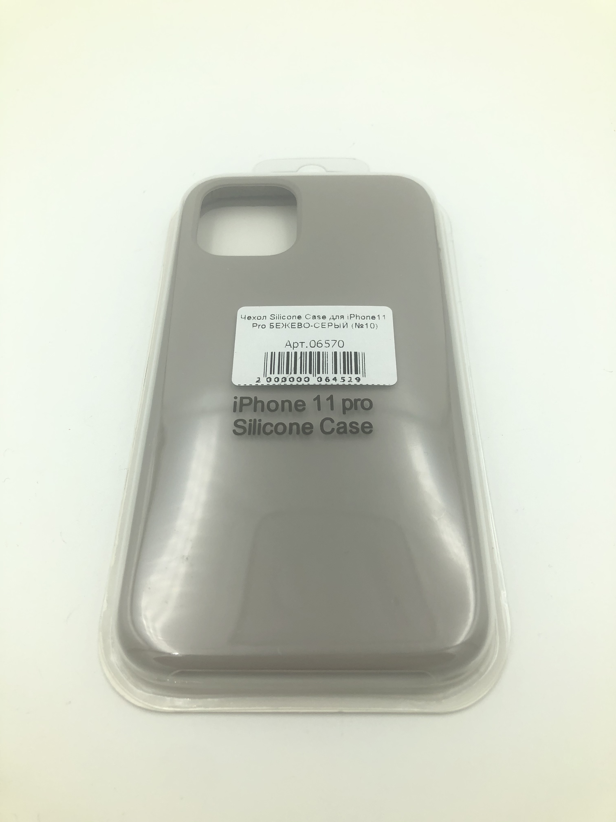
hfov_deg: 49.7
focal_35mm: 28
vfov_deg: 63.4
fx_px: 664
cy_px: 411
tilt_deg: -58.5
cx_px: 308
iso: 20
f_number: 1.8
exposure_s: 1/706
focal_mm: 3.99
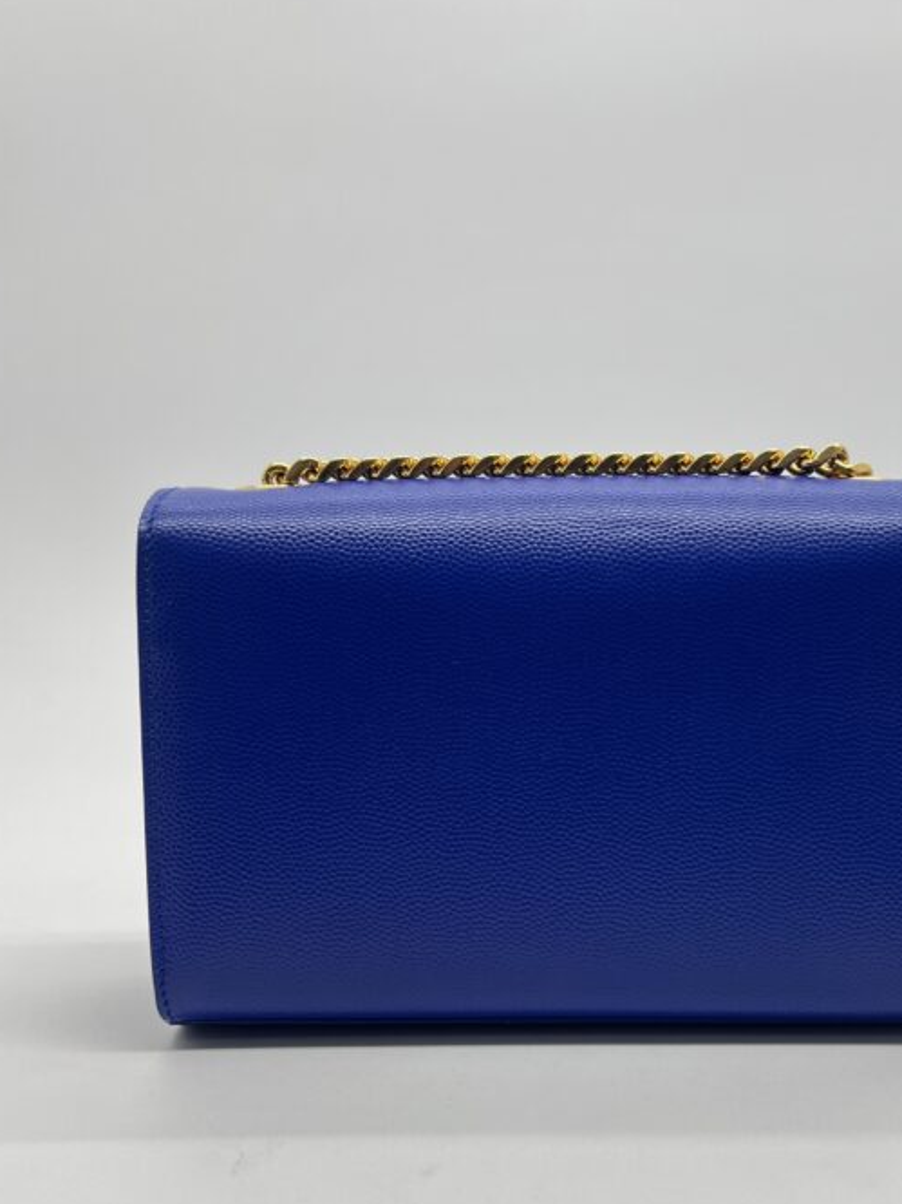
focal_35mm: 40
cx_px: 553
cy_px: 754
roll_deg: +0.1
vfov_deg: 46.4
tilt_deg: -9.5
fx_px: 1391
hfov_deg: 35.8
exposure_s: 1/113
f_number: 1.5
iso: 32
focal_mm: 5.7
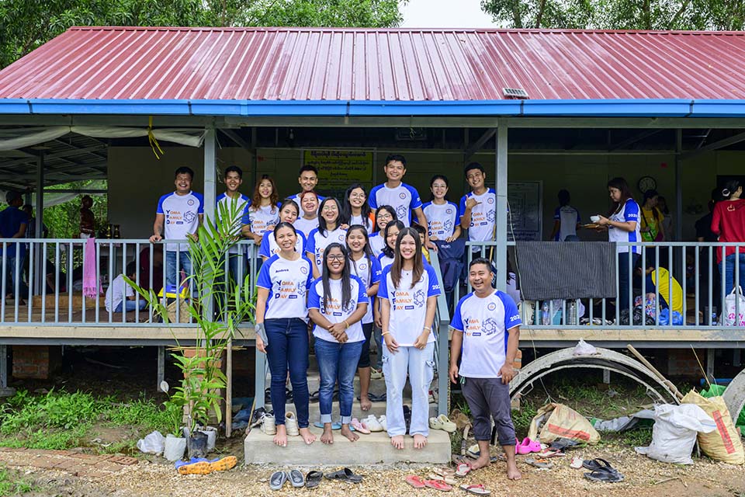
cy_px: 248
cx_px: 372
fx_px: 673
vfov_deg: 40.5
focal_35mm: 32
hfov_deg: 58.0
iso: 800
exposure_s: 1/1250
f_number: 8
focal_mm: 32.5
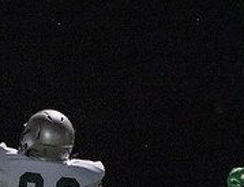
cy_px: 266
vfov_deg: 1.0
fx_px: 11042
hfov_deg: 1.3
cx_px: 11
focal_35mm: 1555
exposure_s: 1/1000
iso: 20000
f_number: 5.6
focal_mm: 400
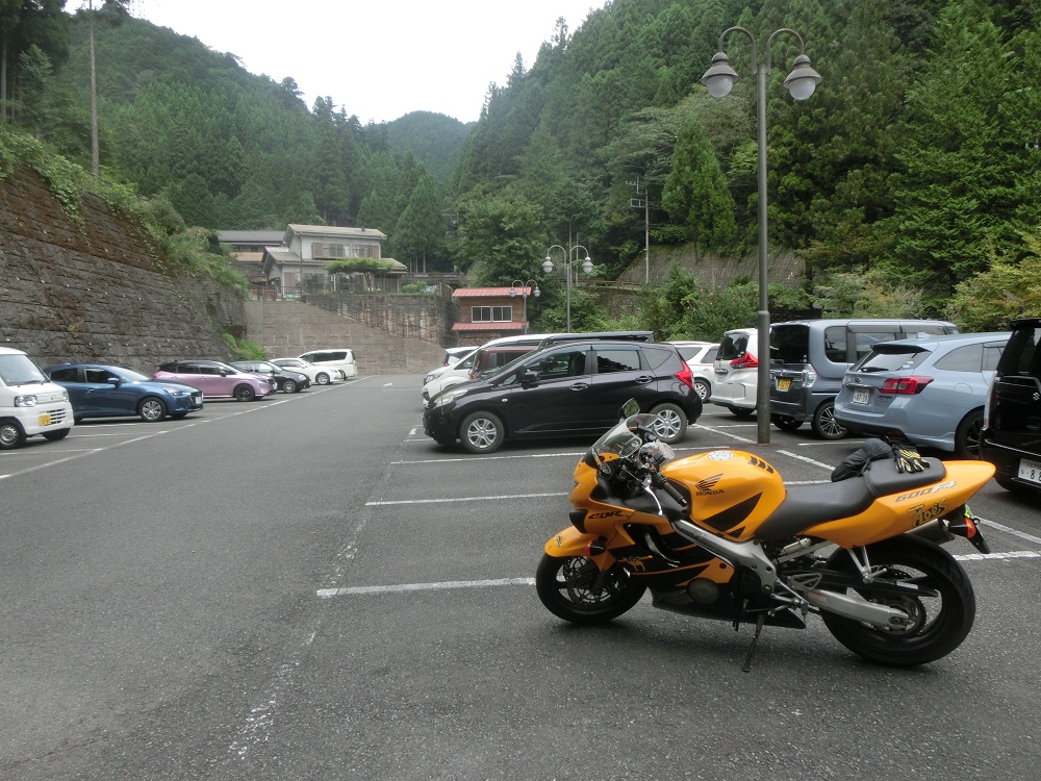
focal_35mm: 24
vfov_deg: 56.8
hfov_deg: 71.6
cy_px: 390
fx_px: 722
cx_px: 520
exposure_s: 1/400
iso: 80
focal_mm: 4.24
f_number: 3
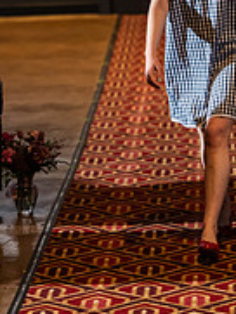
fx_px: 2642
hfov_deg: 5.1
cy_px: -23
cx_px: 175
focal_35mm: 291
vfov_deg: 6.8
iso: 2500
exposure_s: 1/250
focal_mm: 122
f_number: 3.2
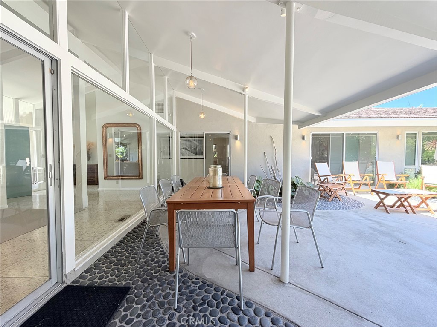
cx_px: 218
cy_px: 164
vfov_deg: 85.7
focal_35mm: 14
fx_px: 177
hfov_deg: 102.1
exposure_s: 1/120
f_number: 2.2
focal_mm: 2.22
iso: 64
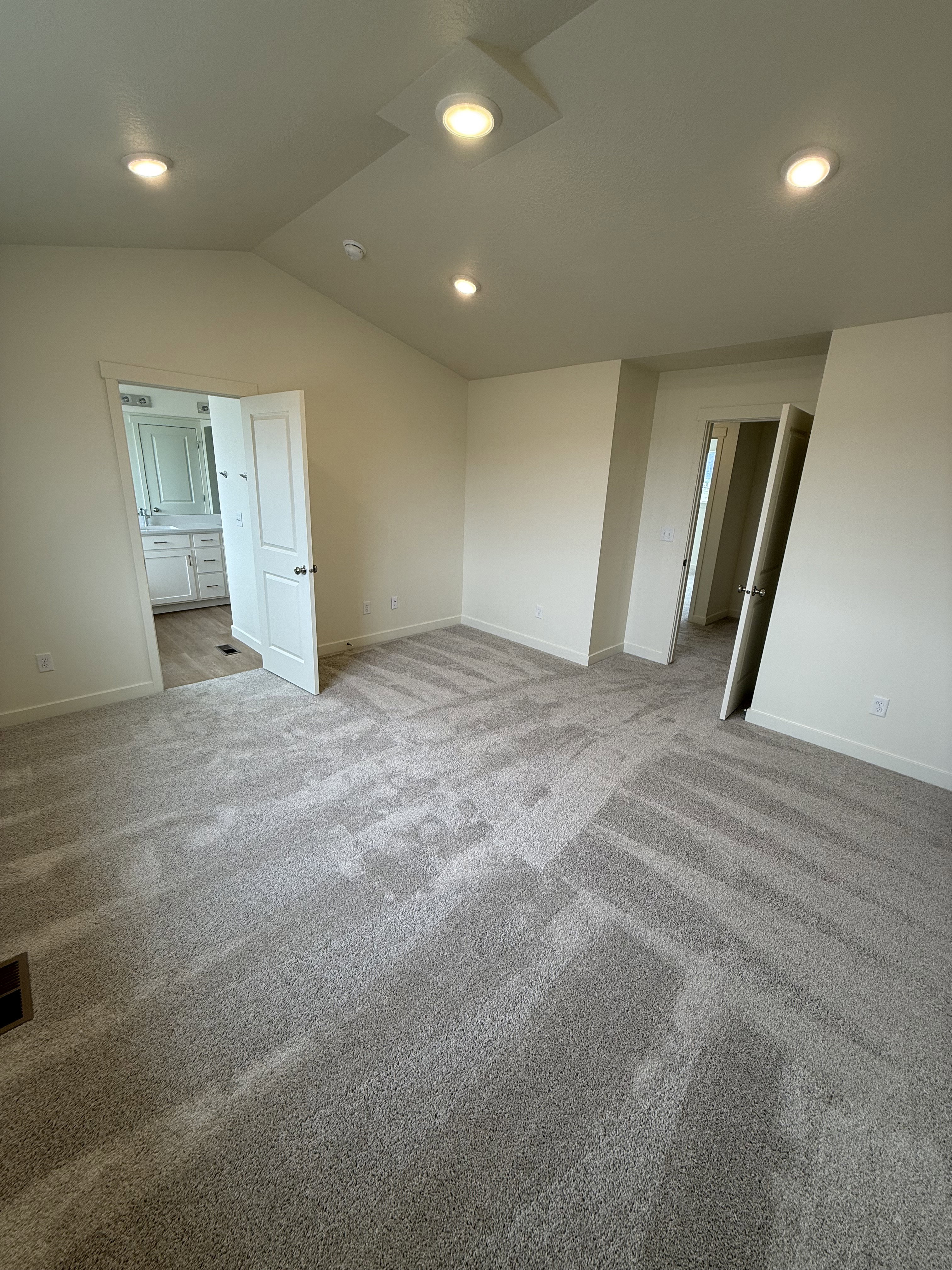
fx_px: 513
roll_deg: -2.5
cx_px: 476
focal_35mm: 14
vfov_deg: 102.1
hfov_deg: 85.7
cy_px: 635
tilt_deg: -17.3
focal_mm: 2.22
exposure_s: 1/120
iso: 50
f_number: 2.2
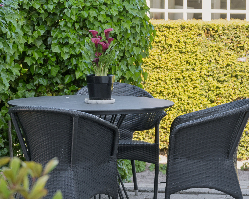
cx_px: 94
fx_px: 1142
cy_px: 113
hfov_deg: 12.4
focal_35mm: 155
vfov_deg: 10.0
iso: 200
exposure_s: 1/200
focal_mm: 70
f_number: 4
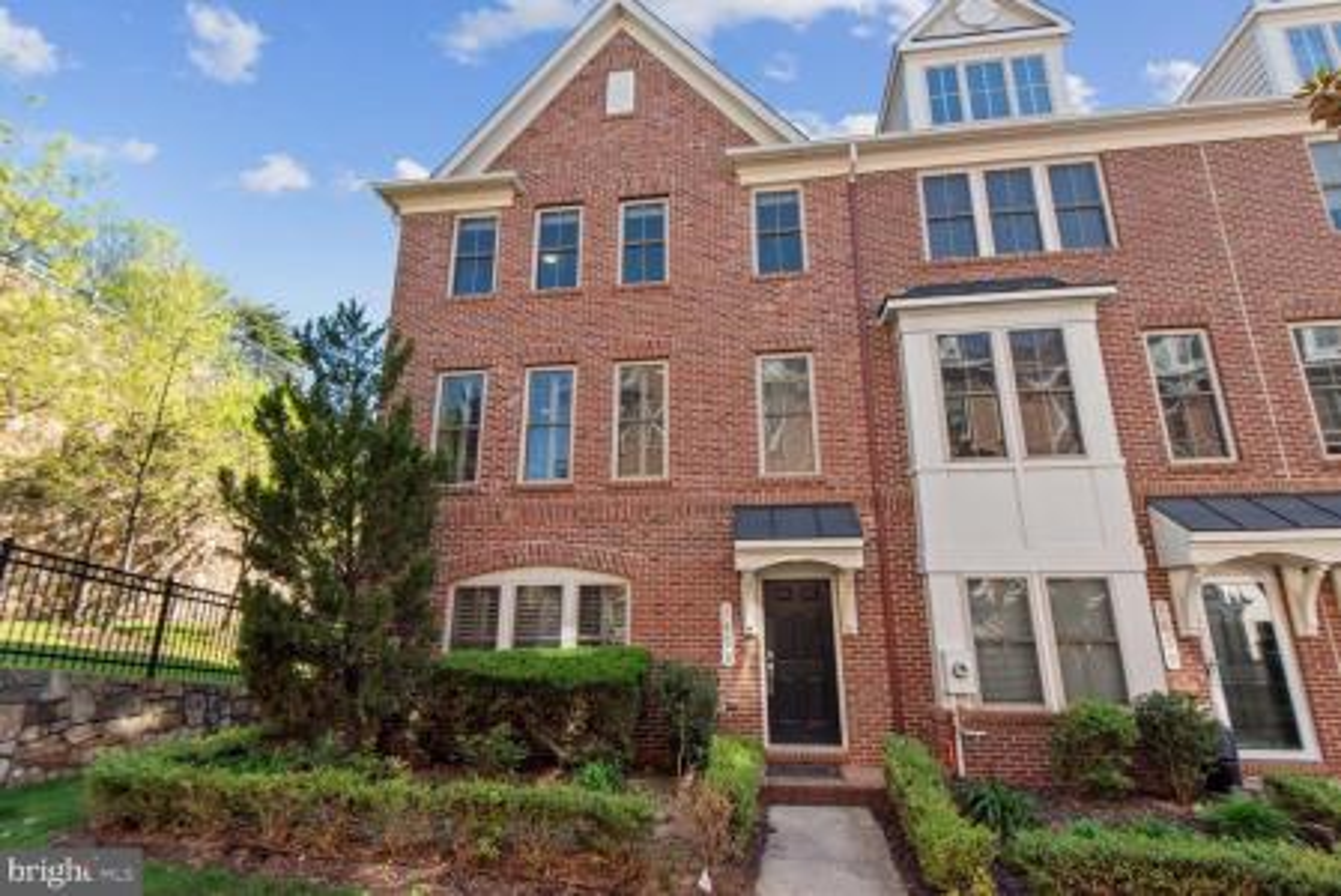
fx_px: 596
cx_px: 670
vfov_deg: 73.8
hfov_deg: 96.7
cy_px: 448
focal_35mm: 16
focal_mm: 16
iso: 200
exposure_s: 1/500
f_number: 8
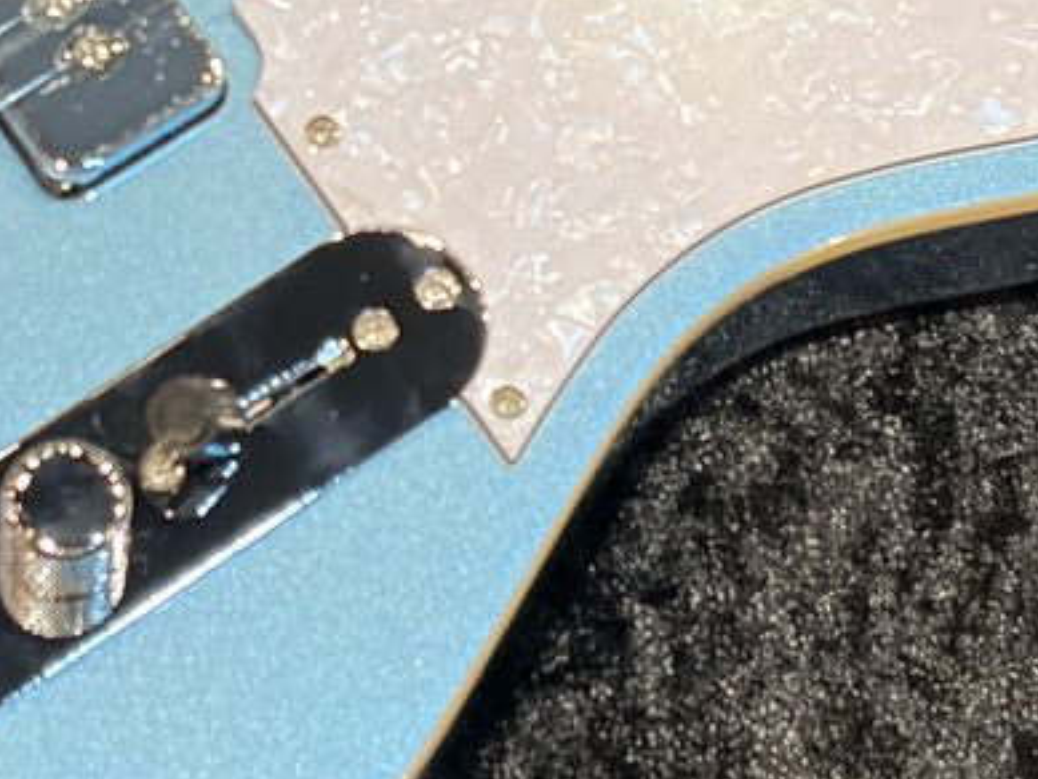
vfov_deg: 8.6
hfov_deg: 11.5
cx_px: 232
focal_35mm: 171
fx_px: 5129
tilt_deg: -64.7
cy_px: 16
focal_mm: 5.96
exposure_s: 1/40
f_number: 1.6
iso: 250
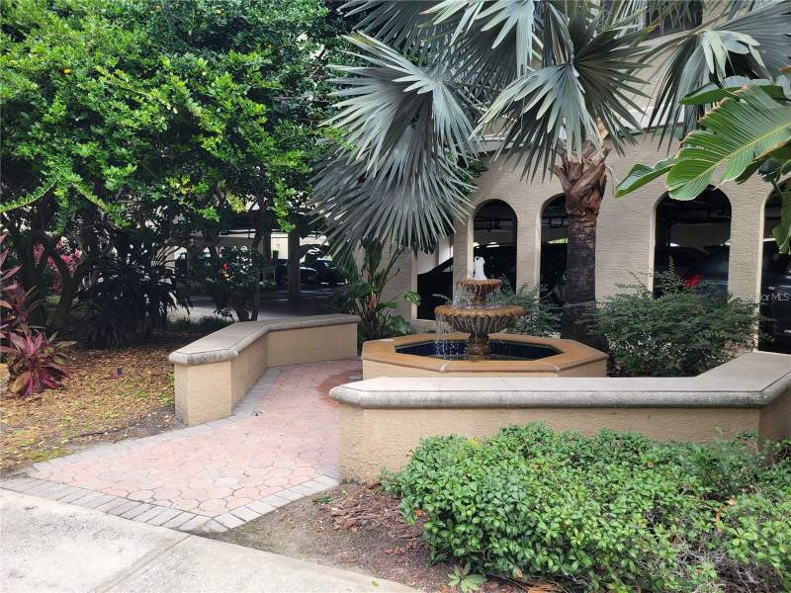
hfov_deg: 67.3
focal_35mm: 26
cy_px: 296
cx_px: 396
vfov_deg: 53.1
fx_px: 594
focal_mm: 5.4
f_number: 1.8
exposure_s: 1/269
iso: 40
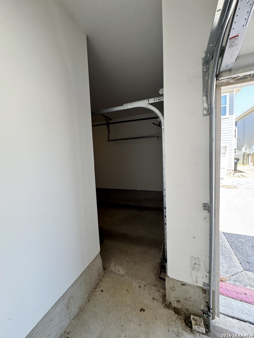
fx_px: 137
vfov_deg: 102.1
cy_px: 169
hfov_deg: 85.7
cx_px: 127
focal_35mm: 14
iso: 100
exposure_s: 1/120
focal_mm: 2.22
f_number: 2.2
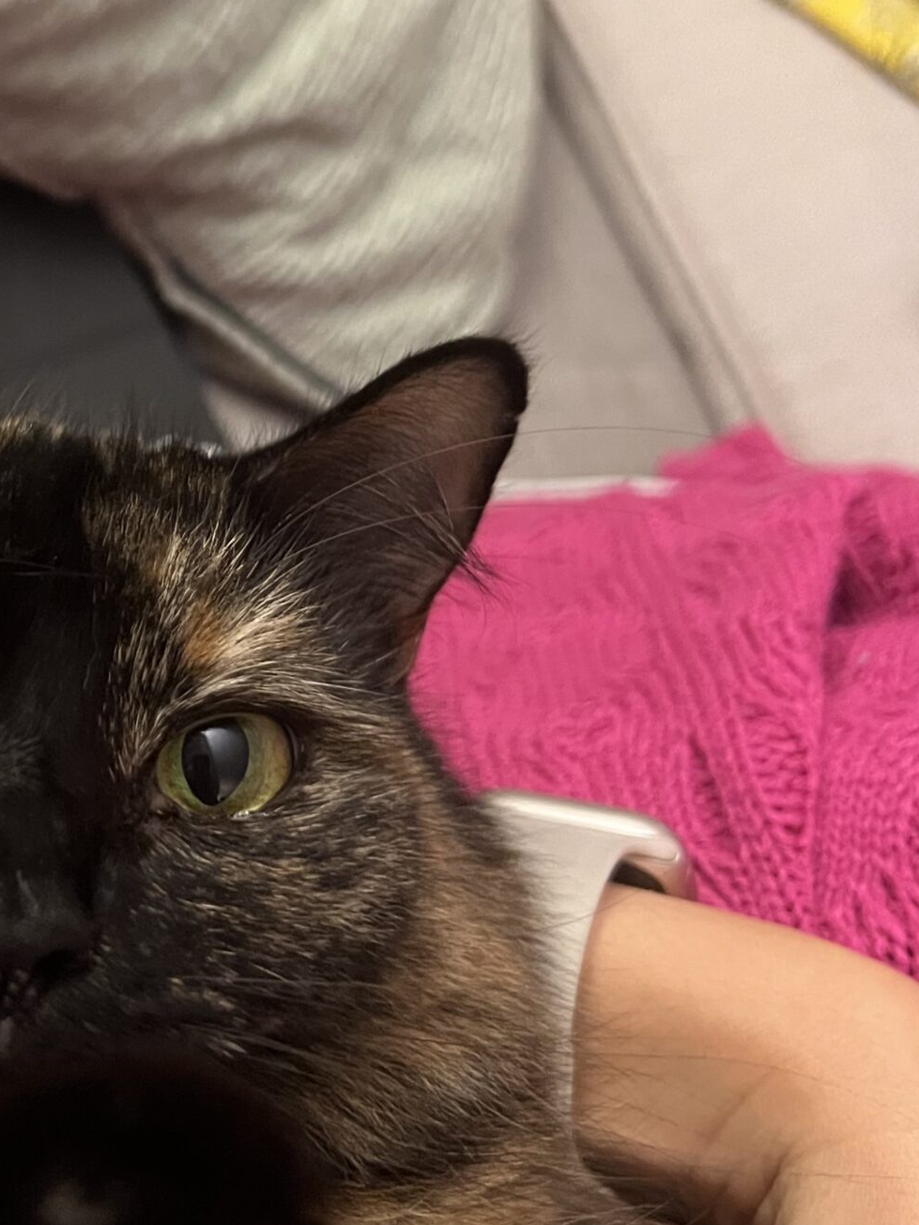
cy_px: 517
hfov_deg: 27.3
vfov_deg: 37.4
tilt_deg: -52.1
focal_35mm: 51
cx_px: 56
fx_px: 1805
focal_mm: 5.7
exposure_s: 1/33
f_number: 1.5
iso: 500
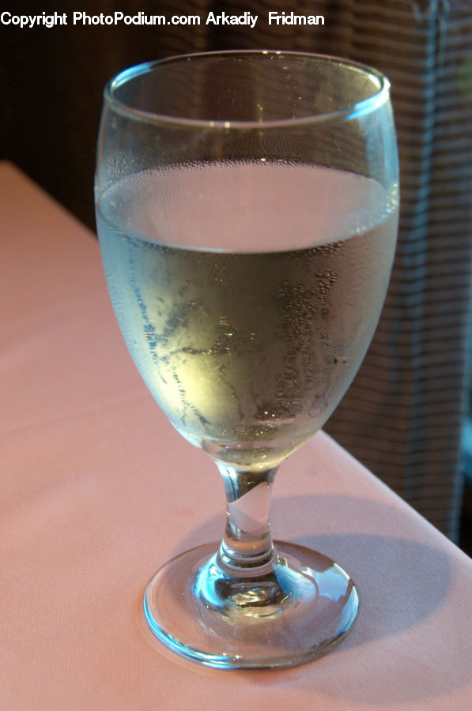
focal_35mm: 75
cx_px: 236
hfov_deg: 18.1
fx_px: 1480
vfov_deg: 27.0
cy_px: 356
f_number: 6.3
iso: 320
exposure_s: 1/20
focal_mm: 50
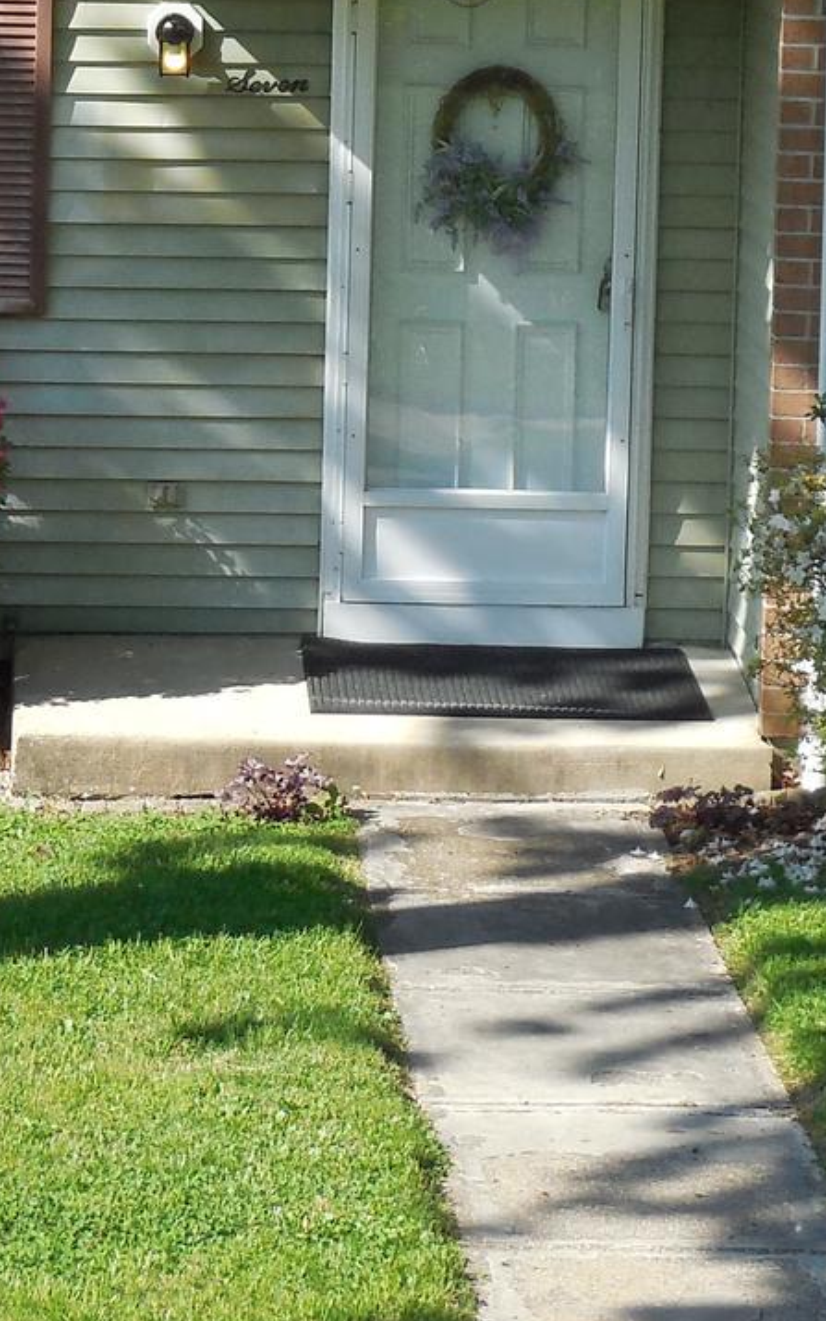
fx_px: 5798
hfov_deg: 8.1
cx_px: 399
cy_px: 155
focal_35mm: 161
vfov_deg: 12.9
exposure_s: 1/500
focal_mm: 9.4
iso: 125
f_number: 4
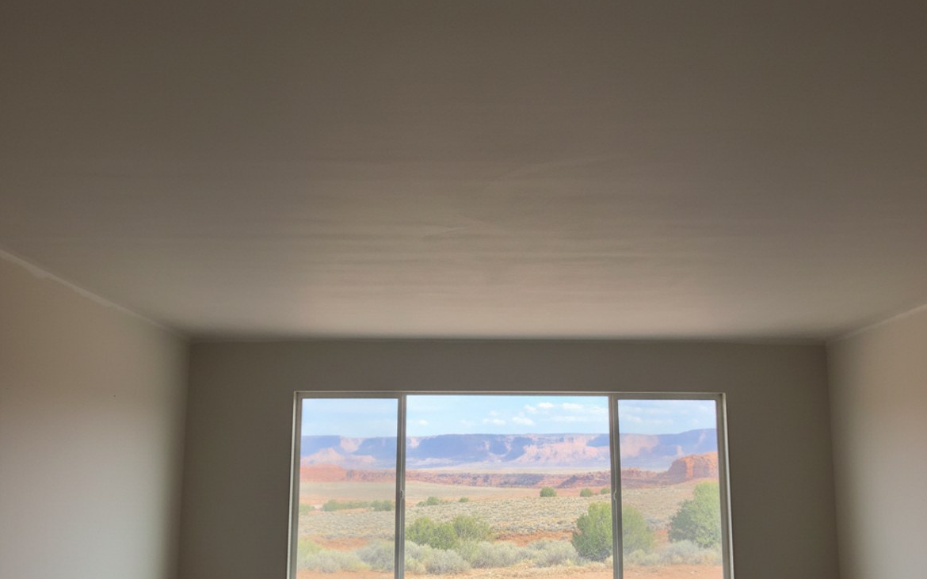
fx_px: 632
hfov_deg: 72.6
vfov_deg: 49.1
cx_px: 464
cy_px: 250
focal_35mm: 25
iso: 609
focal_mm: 6.4
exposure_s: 1/498
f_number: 1.8
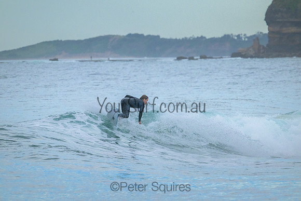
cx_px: 150
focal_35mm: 550
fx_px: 4599
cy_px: 100
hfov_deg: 3.7
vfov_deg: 2.5
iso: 4000
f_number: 11
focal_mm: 550
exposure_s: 1/1250
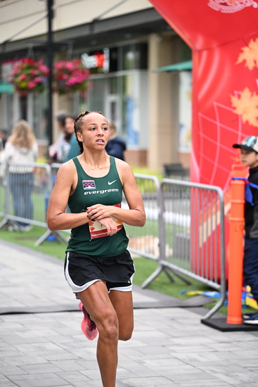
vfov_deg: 18.6
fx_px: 1182
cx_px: 129
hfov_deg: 12.5
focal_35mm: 110
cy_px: 194
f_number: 2.8
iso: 1600
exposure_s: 1/1000
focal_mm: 110
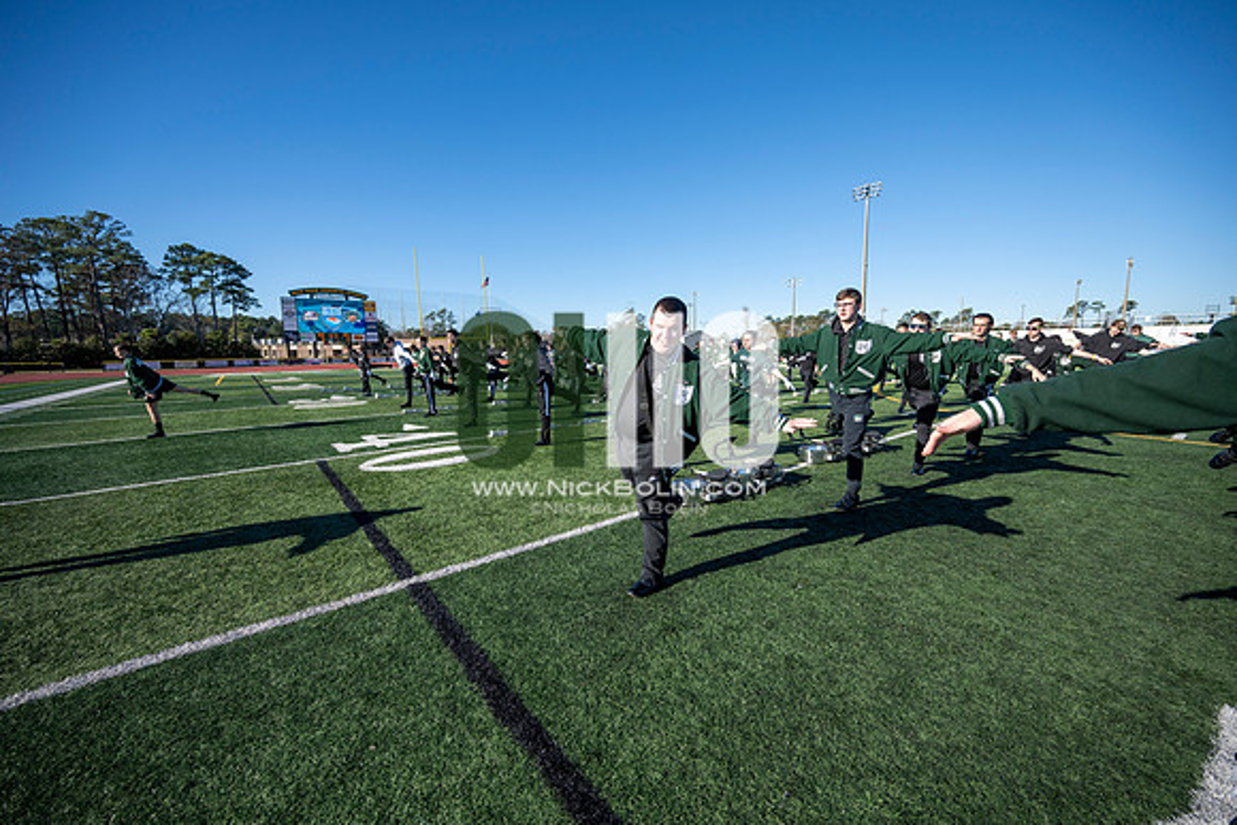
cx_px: 618
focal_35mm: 14
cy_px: 412
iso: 160
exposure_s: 1/2000
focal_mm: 14
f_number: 4
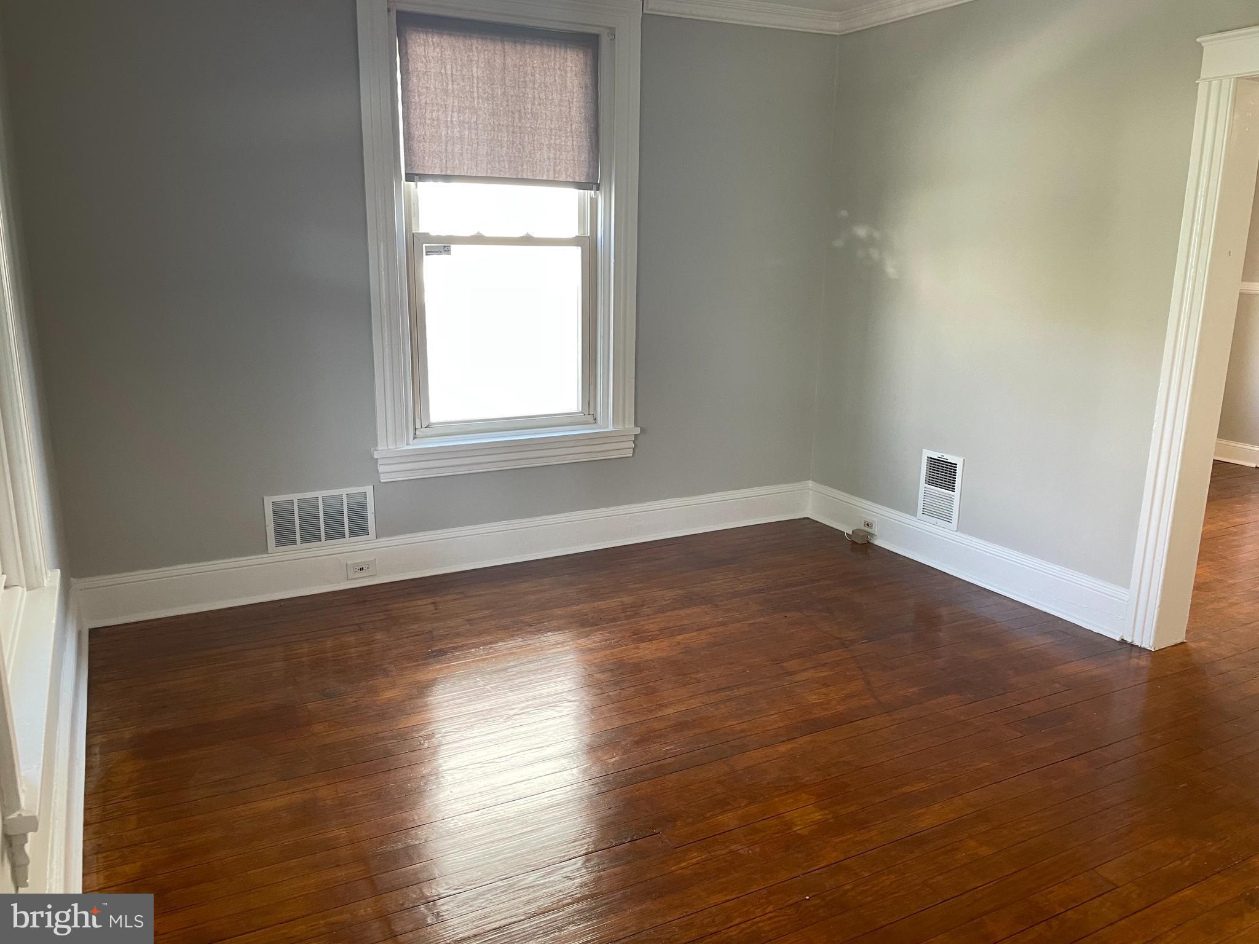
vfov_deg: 53.1
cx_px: 630
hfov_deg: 67.3
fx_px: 946
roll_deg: +0.0
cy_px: 472
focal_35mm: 26
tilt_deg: -13.1
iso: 125
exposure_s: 1/60
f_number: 1.6
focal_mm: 4.2
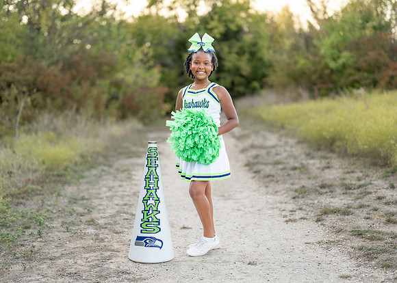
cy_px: 138
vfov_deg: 24.3
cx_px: 199
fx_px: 658
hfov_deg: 33.6
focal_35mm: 58
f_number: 1.2
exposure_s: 1/1000
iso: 100
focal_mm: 50
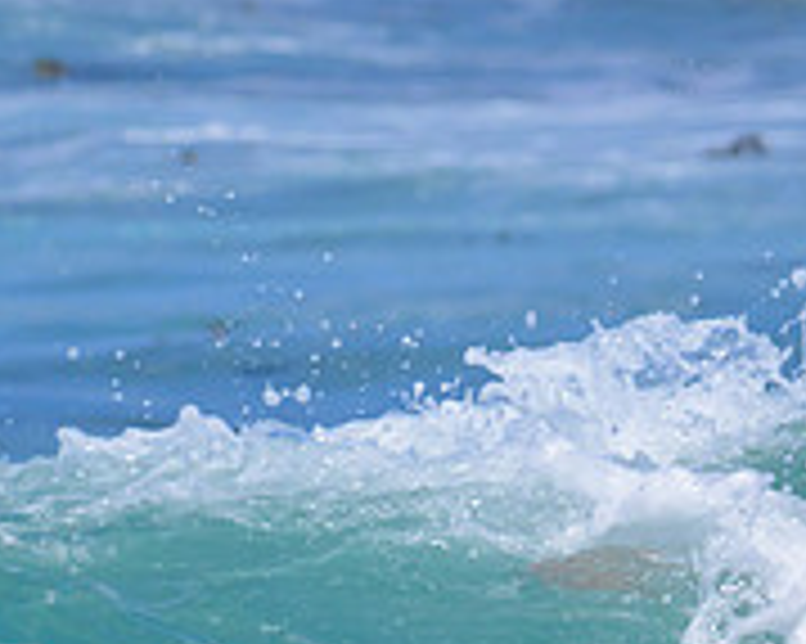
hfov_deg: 1.0
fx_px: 47421
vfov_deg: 0.8
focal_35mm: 1989
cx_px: 1183
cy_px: 842
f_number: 11
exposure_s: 1/2000
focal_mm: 480
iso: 560
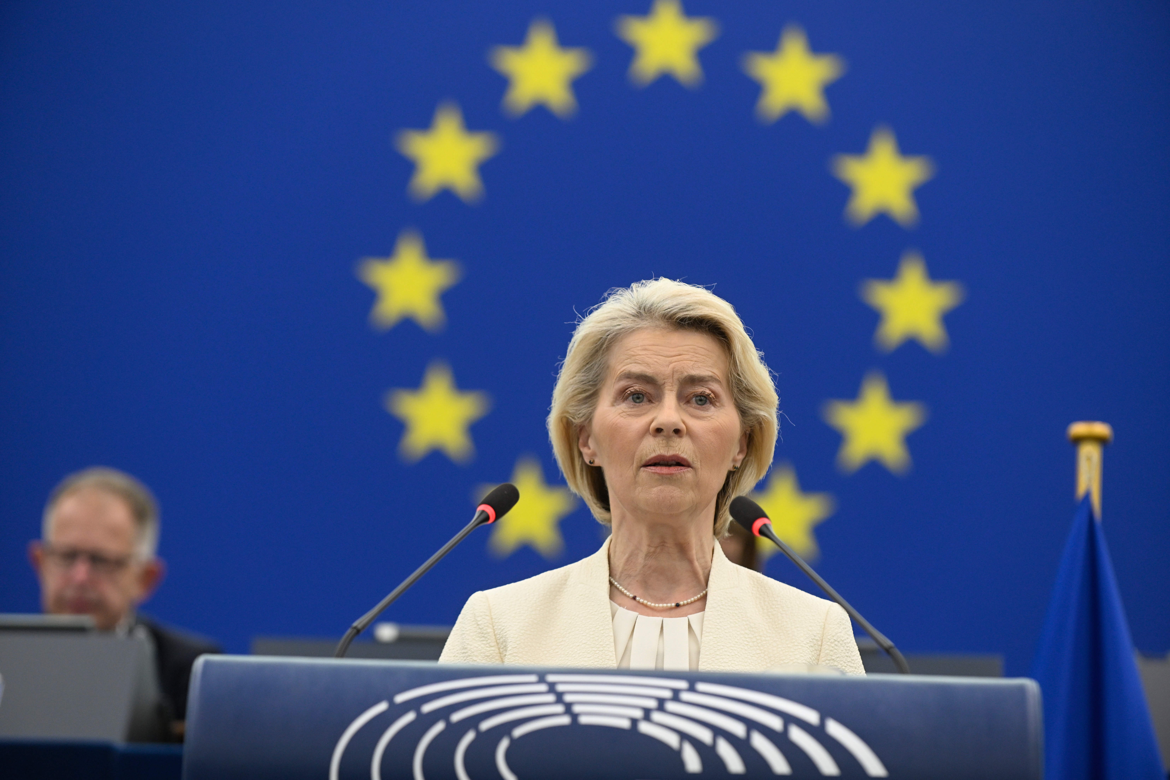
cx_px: 585
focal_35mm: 150
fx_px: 4875
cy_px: 390
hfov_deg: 13.7
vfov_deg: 9.1
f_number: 3.5
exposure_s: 1/200
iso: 1600
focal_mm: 150
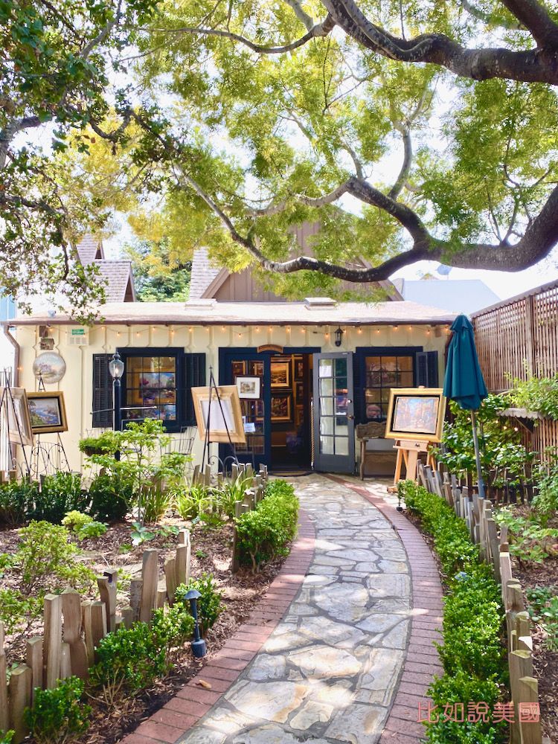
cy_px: 372
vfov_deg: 67.3
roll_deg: +0.8
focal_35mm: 26
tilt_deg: +0.5
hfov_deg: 53.1
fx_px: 559
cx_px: 279
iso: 32
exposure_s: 1/318
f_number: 1.8
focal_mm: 4.25
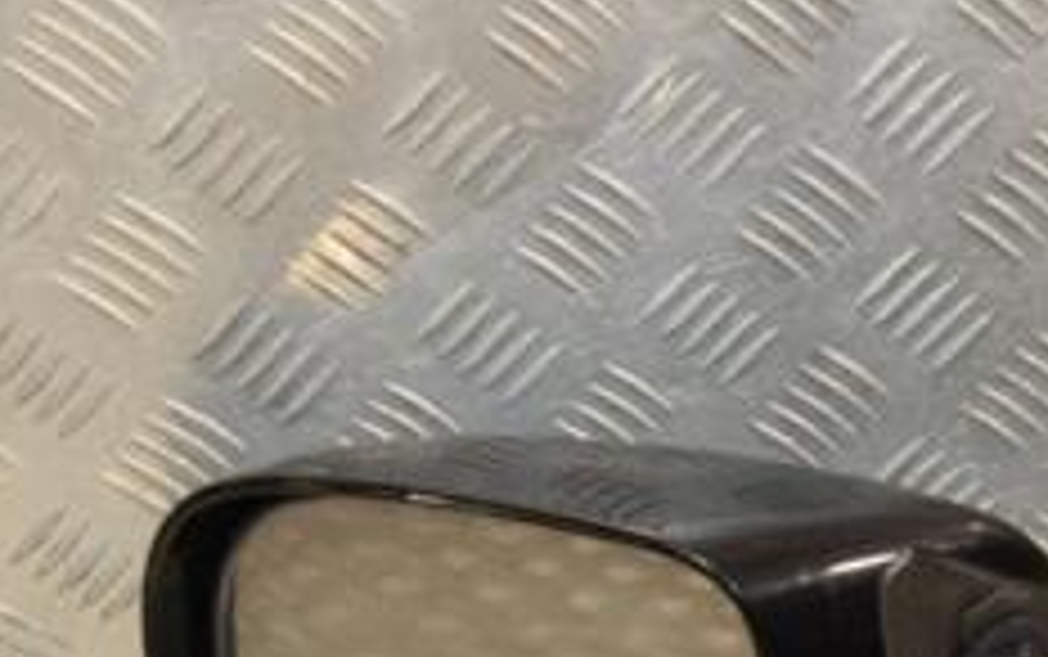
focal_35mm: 110
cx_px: 1012
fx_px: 3144
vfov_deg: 11.8
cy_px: 648
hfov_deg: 18.5
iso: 800
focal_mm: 28
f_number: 6.3
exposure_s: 1/200
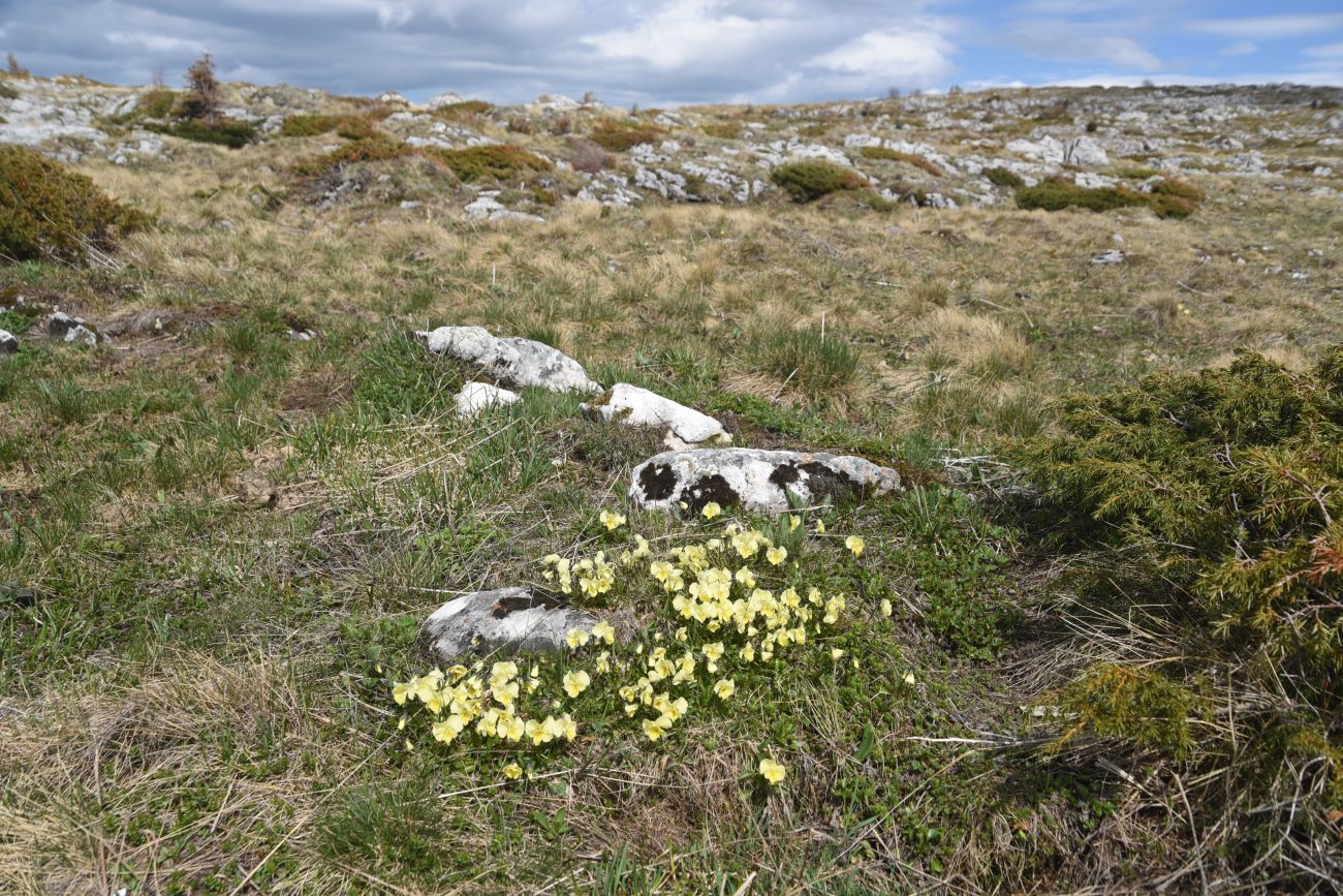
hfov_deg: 60.3
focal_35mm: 31
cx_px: 672
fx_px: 1157
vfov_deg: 42.3
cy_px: 448
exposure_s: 1/500
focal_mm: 31
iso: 125
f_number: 7.1
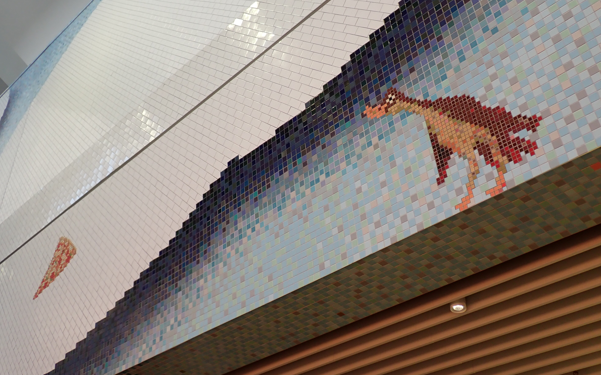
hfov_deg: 50.4
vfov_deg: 32.7
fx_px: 639
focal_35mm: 39
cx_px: 298
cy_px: 153
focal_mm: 6.37
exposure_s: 1/125
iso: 200
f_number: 2.5
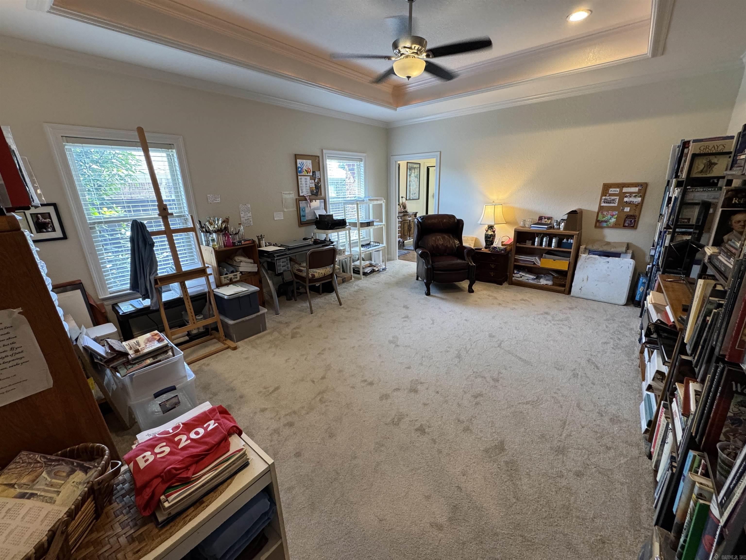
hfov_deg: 102.1
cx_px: 373
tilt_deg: -17.4
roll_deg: +0.9
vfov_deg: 85.7
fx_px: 302
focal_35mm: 14
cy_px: 280
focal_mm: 2.22
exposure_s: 1/60
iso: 250
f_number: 2.2
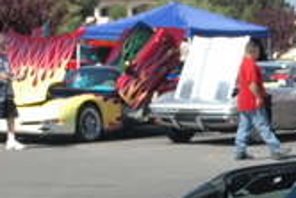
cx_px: 494
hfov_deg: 10.9
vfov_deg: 7.5
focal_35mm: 179
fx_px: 1472
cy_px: 332
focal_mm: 31
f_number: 6.3
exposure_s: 1/500
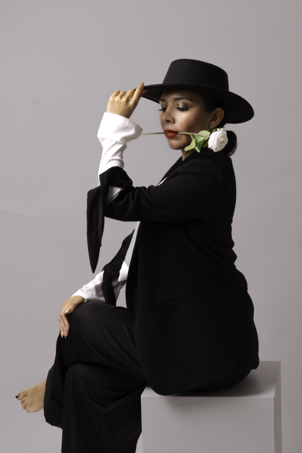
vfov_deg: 32.4
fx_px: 780
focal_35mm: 62
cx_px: 151
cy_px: 226
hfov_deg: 21.9
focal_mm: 62
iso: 400
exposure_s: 1/100
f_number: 7.1
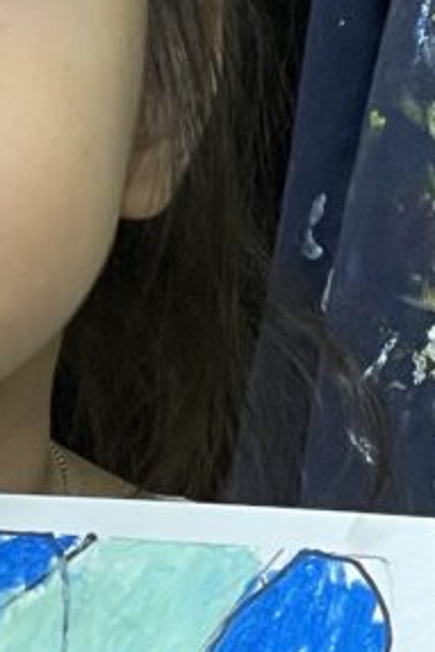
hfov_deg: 5.4
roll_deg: +0.4
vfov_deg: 8.1
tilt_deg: -13.1
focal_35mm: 252
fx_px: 4562
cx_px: -159
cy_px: 779
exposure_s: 1/100
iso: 100
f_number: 2
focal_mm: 6
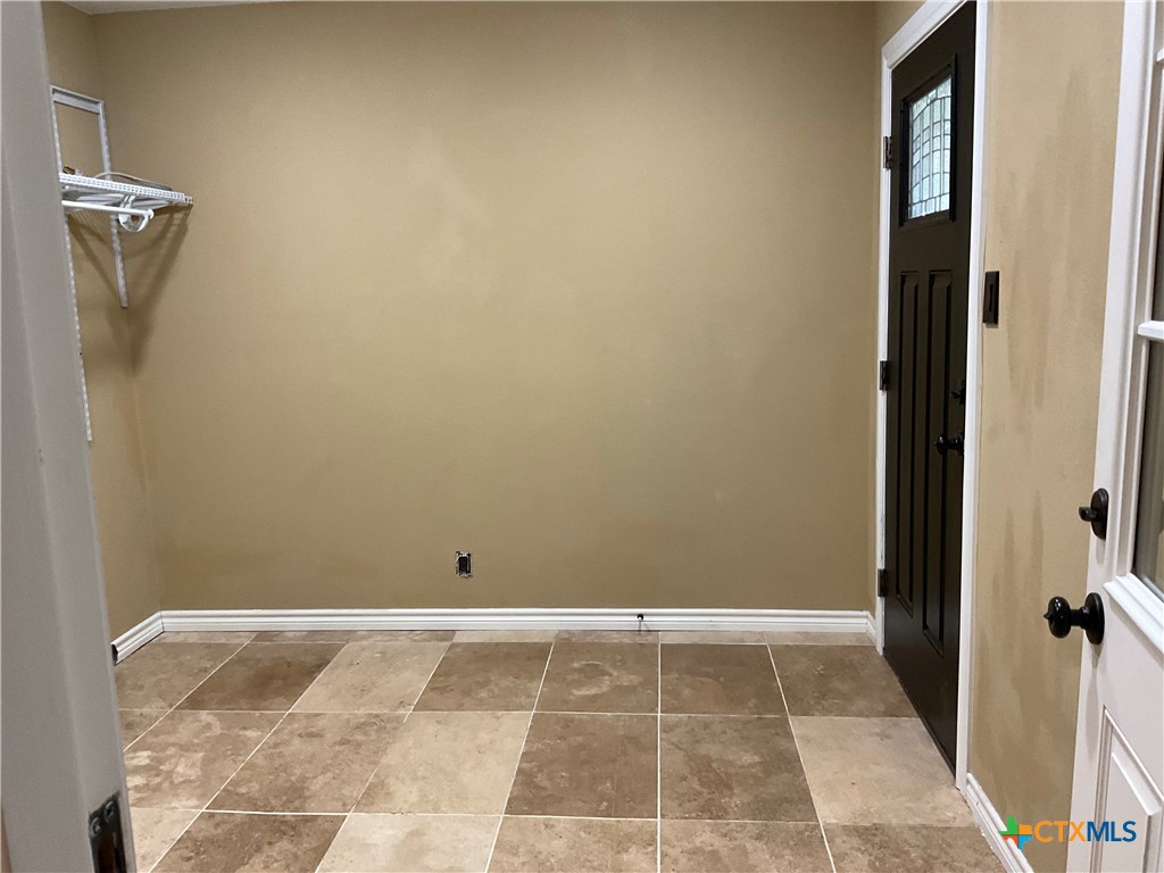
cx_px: 582
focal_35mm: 29
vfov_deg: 48.2
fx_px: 975
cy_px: 436
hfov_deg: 61.7
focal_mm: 3
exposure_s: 1/60
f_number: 1.8
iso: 100
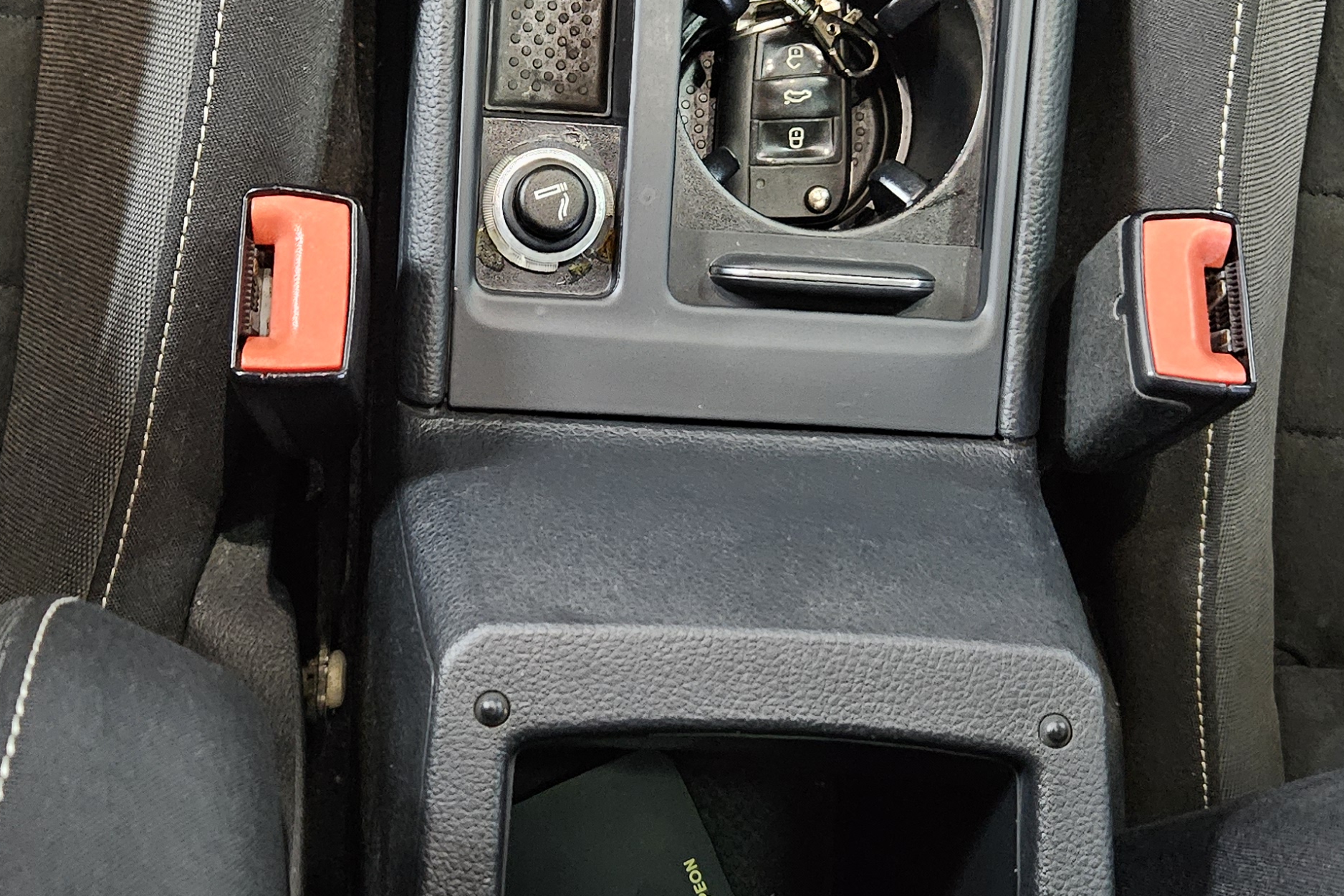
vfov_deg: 26.5
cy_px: 427
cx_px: 574
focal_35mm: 51
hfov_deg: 38.8
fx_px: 1904
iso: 1600
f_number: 1.8
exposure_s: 1/24
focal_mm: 5.4
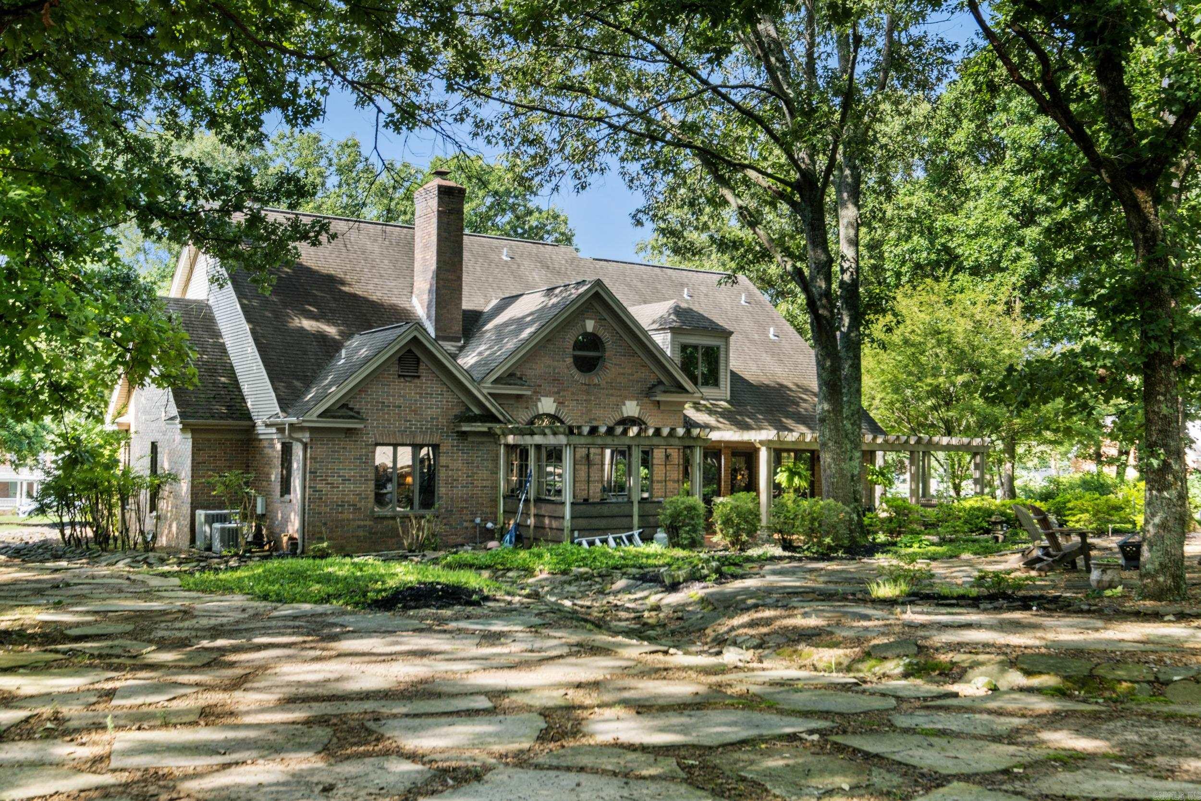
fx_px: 1201
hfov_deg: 53.1
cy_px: 400
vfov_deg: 36.9
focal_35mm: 36
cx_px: 600
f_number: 7.1
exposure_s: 1/30
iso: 400
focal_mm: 24
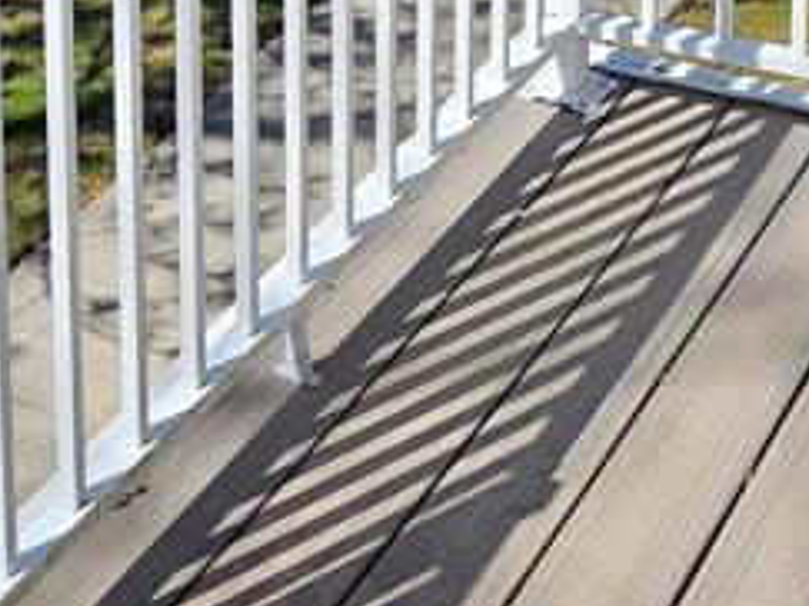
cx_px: 206
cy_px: -413
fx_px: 2266
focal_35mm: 97
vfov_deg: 13.9
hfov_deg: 20.1
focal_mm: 6.3
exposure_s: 1/907
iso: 10
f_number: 1.7
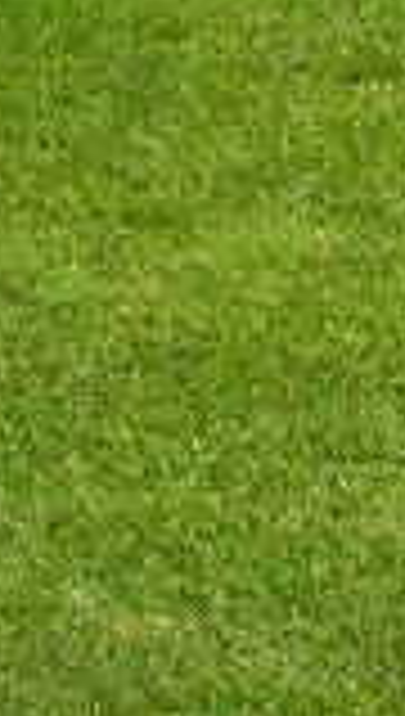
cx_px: 720
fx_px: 3192
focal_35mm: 168
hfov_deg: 7.1
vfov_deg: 10.9
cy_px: -991
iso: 50
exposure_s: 1/112
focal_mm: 6.1
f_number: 4.1
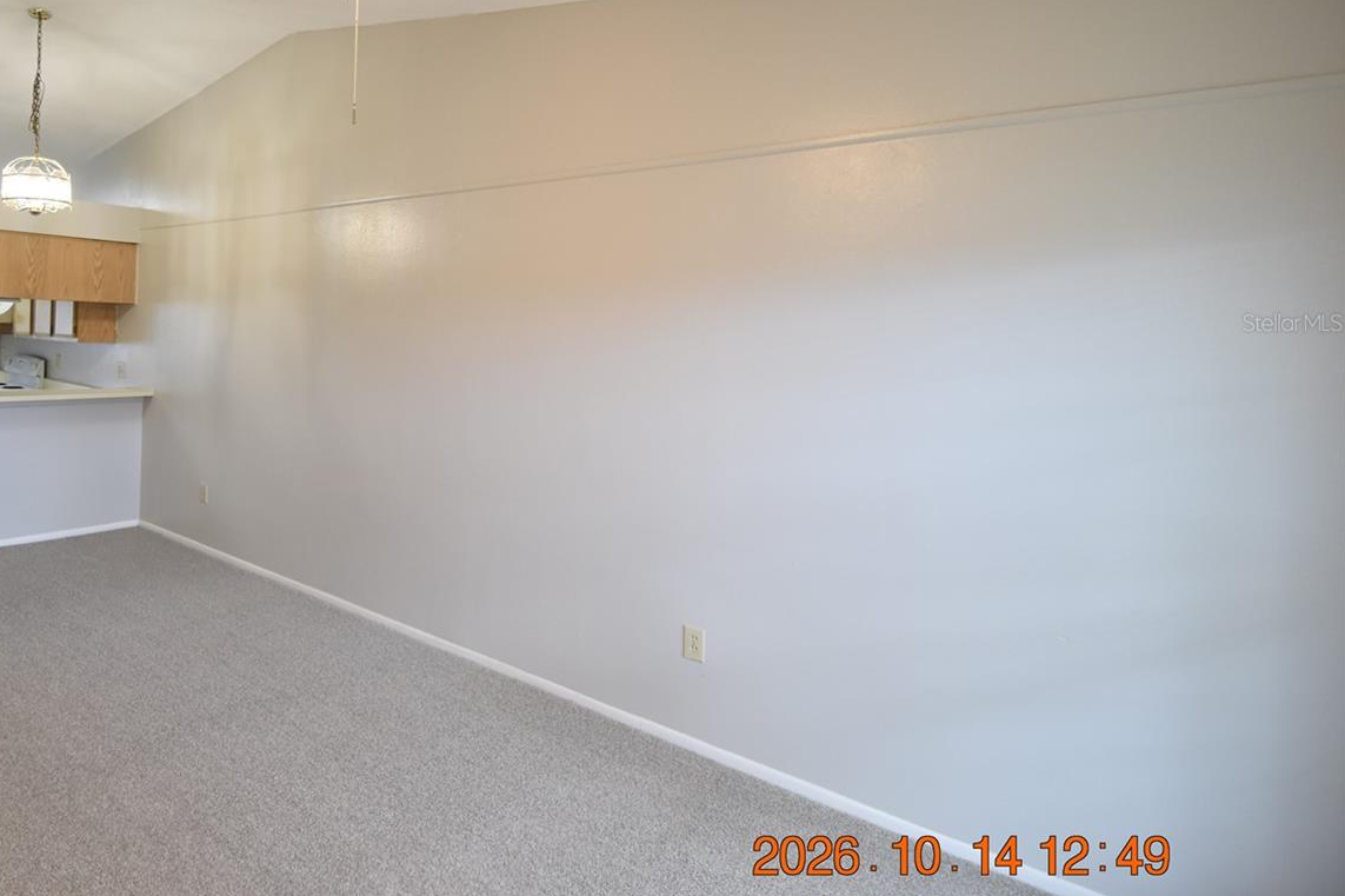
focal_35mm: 21
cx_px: 406
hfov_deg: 77.5
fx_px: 784
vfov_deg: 58.5
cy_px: 323
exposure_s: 1/60
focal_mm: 10
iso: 800
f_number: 4
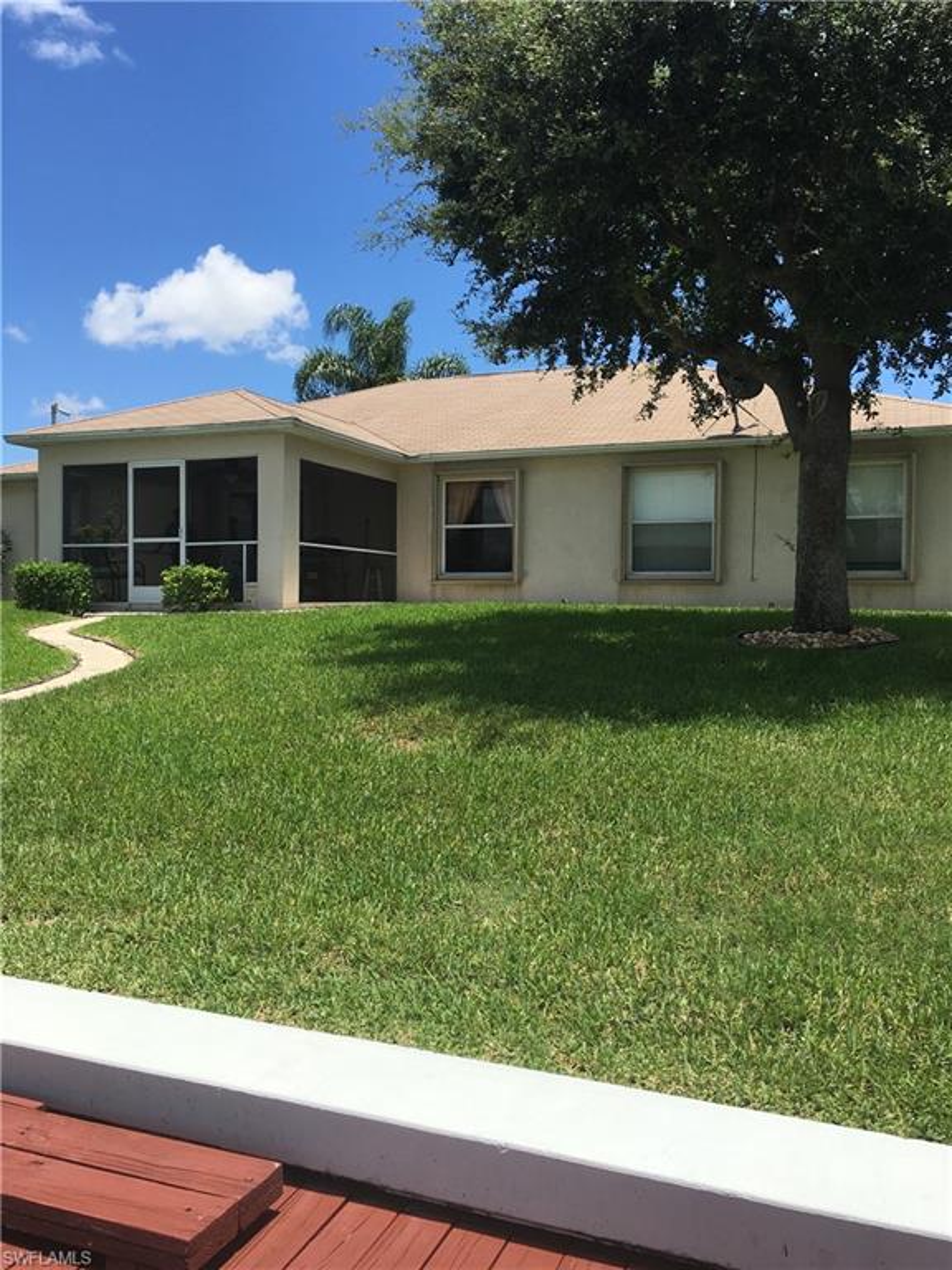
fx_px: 1063
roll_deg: -2.0
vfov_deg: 61.7
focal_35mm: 29
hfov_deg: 48.2
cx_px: 476
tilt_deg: +0.2
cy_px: 635
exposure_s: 1/1972
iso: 25
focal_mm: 4.15
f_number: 2.2
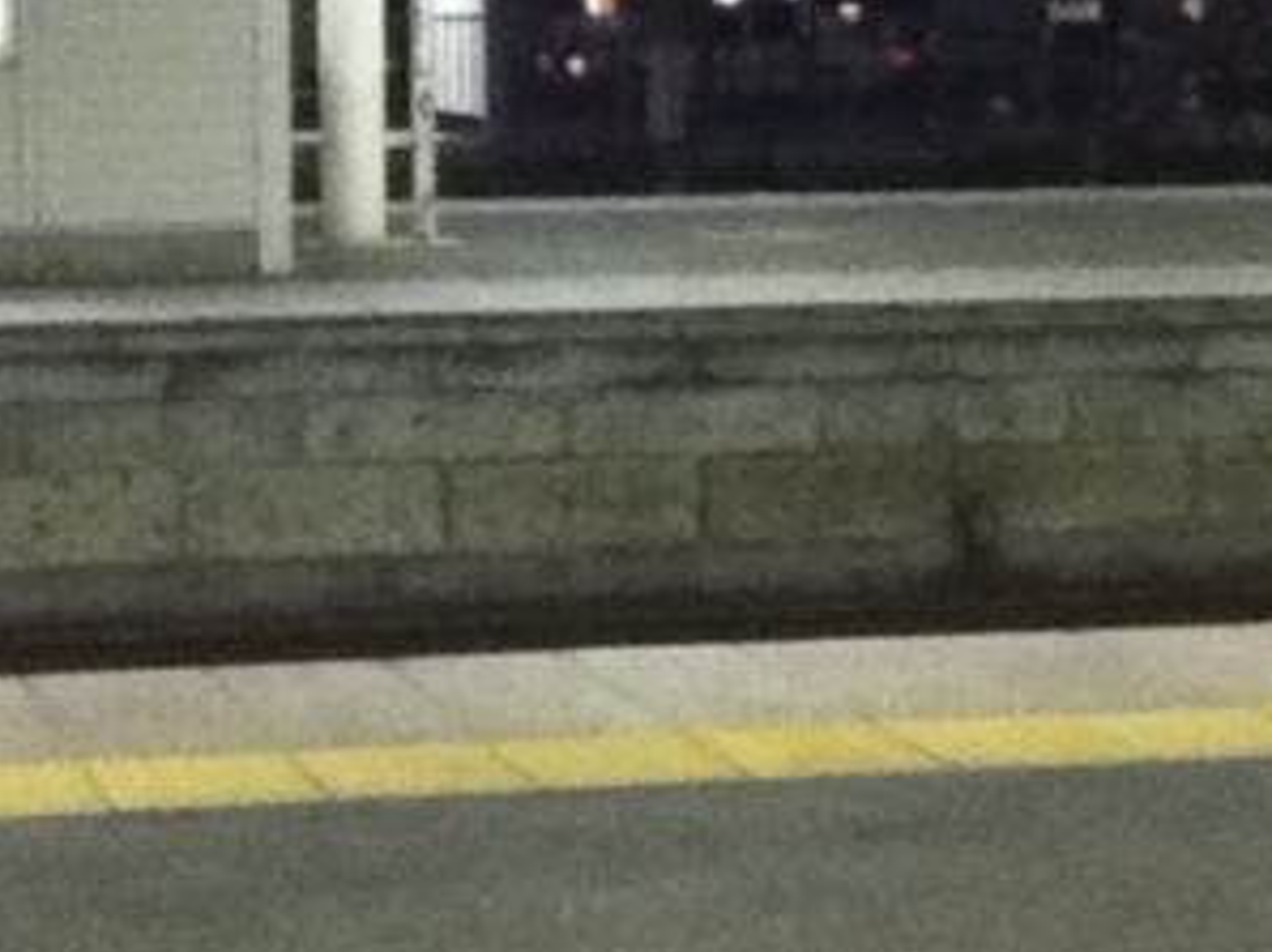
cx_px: 508
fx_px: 3158
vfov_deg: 16.7
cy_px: -60
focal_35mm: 86
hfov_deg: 22.7
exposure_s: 1/20
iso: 640
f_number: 2.4
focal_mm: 3.85
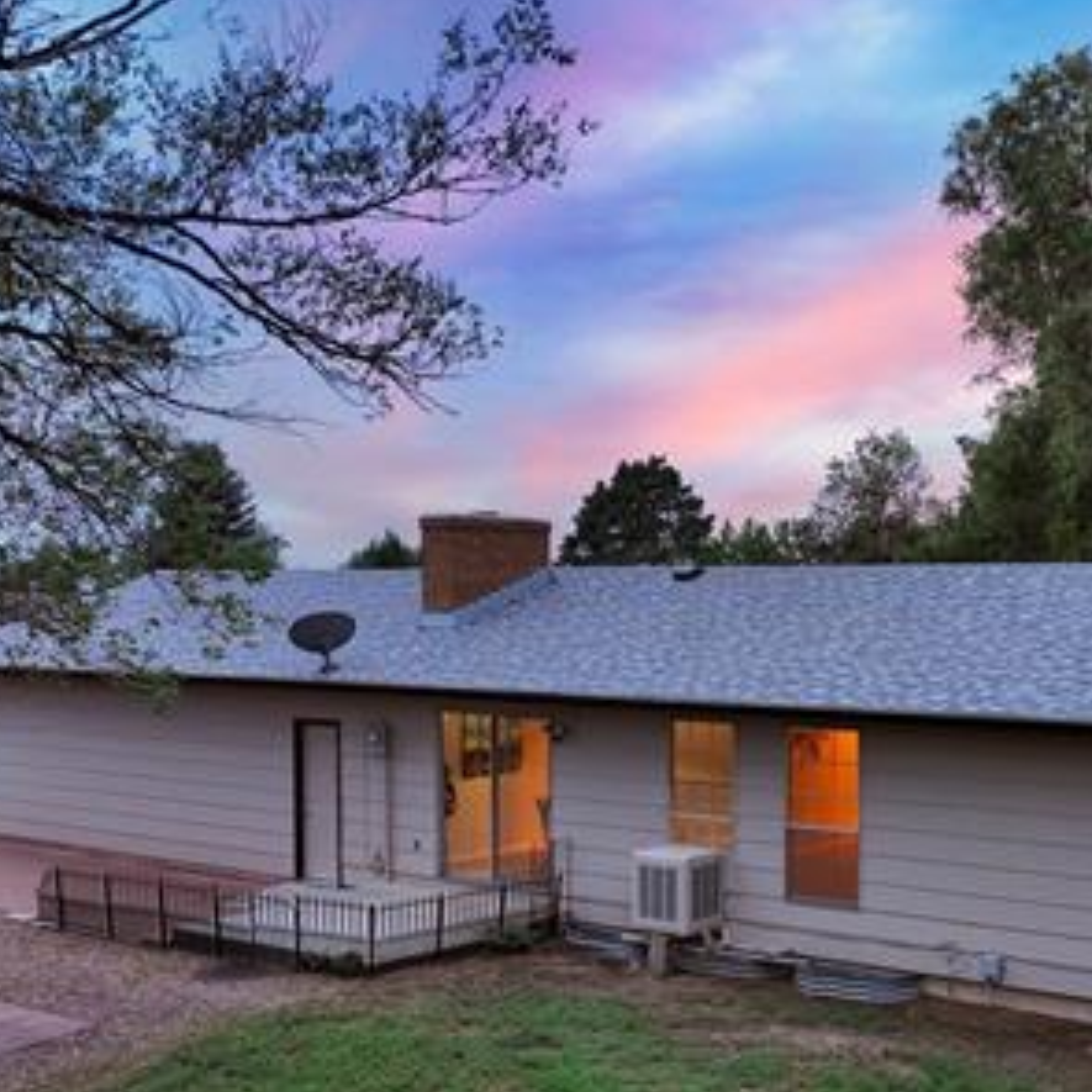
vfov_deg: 36.6
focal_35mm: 46
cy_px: 679
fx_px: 1642
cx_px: 740
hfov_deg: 36.4
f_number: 2.8
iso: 280
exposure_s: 1/15
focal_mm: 12.29
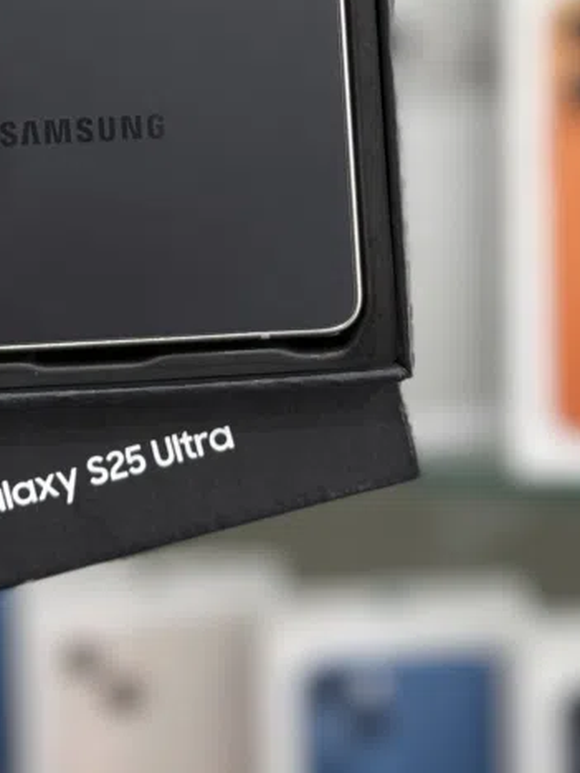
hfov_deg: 10.6
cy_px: -211
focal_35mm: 140
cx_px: 93
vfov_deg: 13.6
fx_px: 3128
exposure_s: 1/50
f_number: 1.78
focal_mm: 6.76
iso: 64
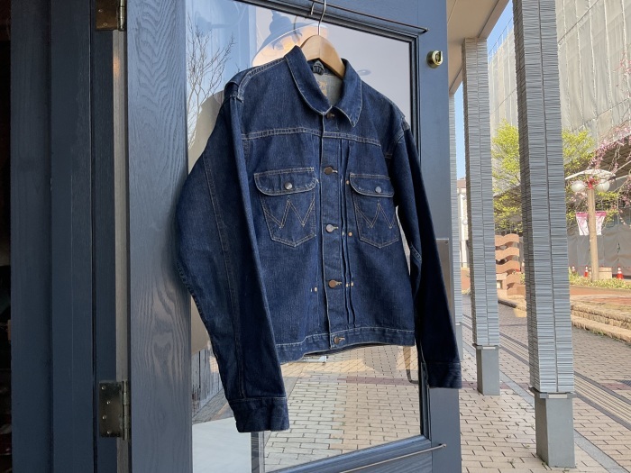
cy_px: 236
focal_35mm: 29
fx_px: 529
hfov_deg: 61.7
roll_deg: +1.2
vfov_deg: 48.2
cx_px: 316
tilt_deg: +1.9
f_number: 1.8
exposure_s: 1/454
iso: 16
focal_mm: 3
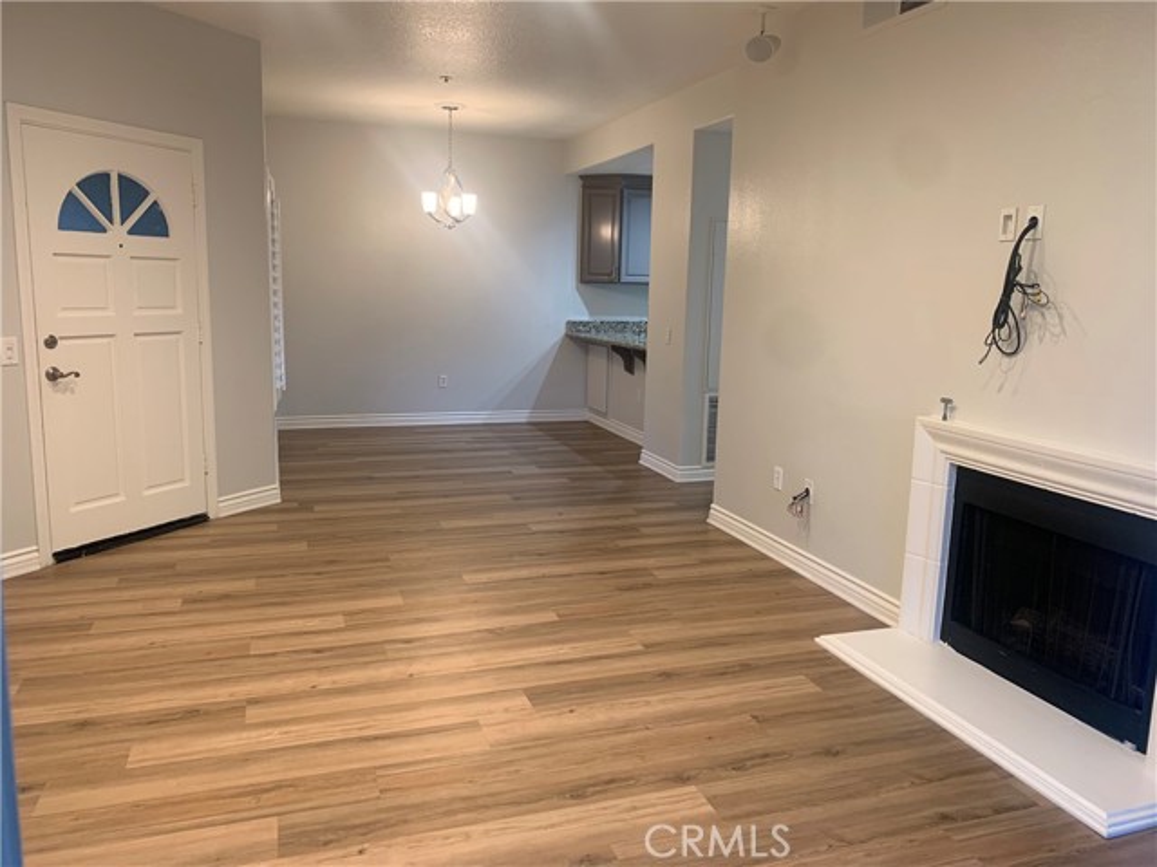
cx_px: 578
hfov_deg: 67.3
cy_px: 434
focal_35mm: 26
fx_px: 869
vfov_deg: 53.1
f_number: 1.8
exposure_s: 1/60
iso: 100
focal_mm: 4.25
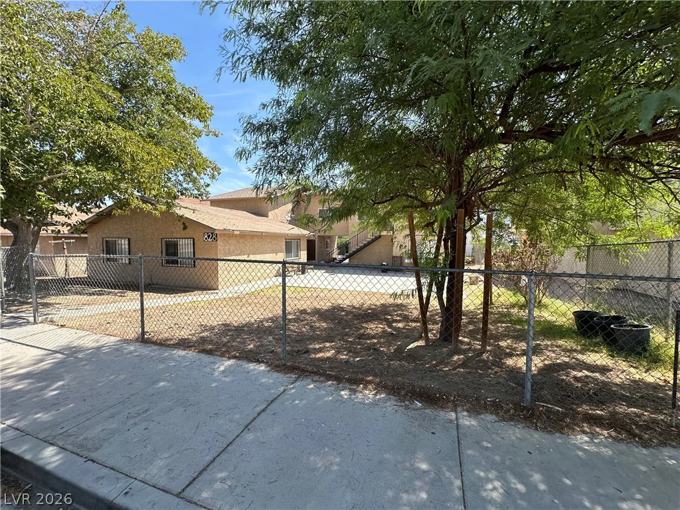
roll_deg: -0.2
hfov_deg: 102.1
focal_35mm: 14
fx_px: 275
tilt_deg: -3.1
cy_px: 255
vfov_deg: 85.7
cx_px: 340
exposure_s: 1/1006
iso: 50
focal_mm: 2.22
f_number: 2.2
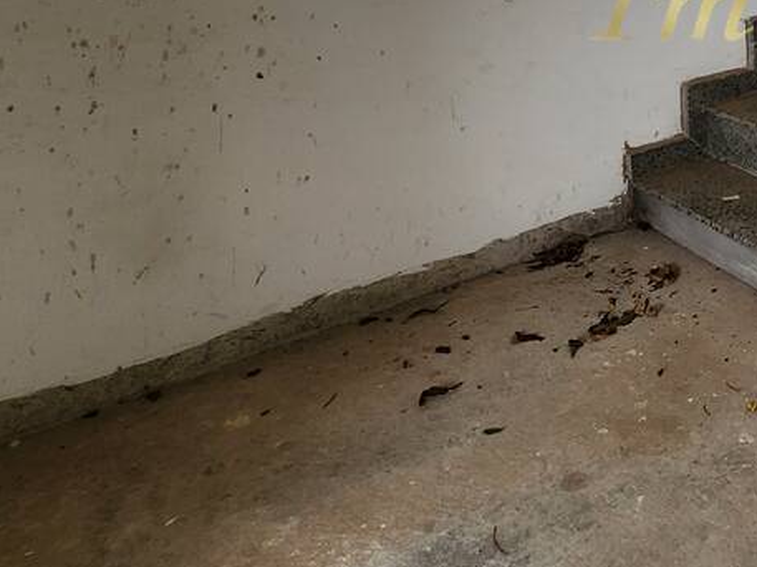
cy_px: -144
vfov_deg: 29.3
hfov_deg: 38.4
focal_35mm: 41
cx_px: 820
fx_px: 896
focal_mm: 2.2
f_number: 2.2
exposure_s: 1/131
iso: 50
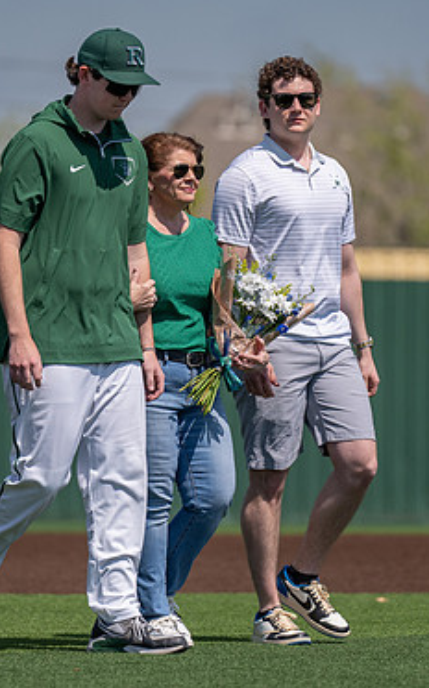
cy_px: 285
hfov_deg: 3.7
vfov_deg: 5.9
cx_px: 171
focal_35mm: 354
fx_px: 6632
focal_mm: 171
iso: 100
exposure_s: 1/3200
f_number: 2.8
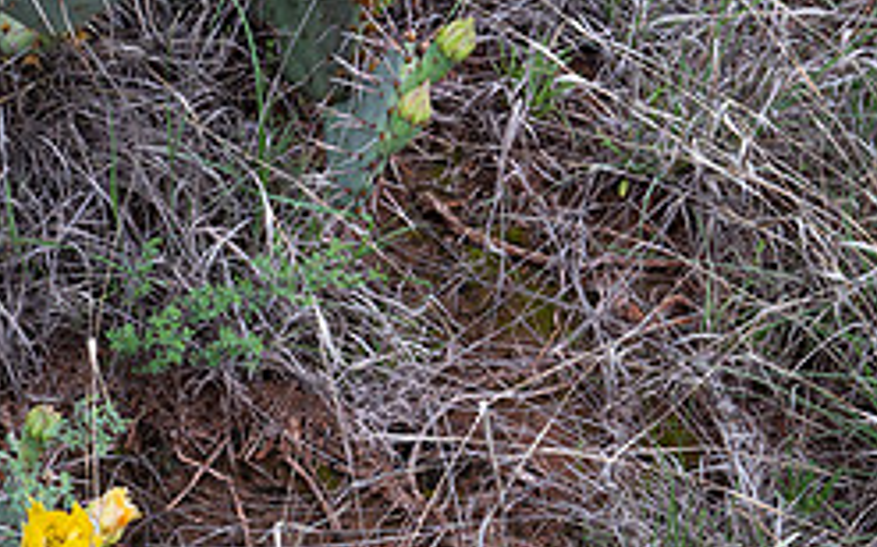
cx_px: 147
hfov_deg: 19.9
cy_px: 0
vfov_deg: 12.5
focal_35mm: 103
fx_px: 2460
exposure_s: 1/160
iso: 200
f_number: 6.3
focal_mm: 20
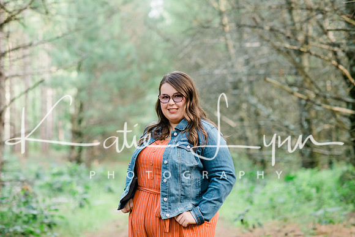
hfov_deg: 22.1
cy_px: 108
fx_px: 911
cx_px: 193
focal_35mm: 92
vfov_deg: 14.8
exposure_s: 1/250
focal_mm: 85
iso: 640
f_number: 2.8
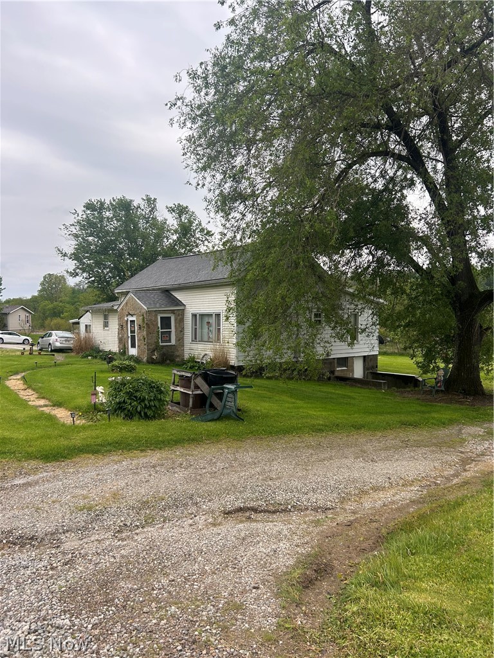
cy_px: 329
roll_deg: +1.3
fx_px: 495
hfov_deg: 53.1
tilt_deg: +1.4
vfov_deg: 67.3
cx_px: 247
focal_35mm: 26
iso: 50
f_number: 1.5
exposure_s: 1/1751
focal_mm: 5.7
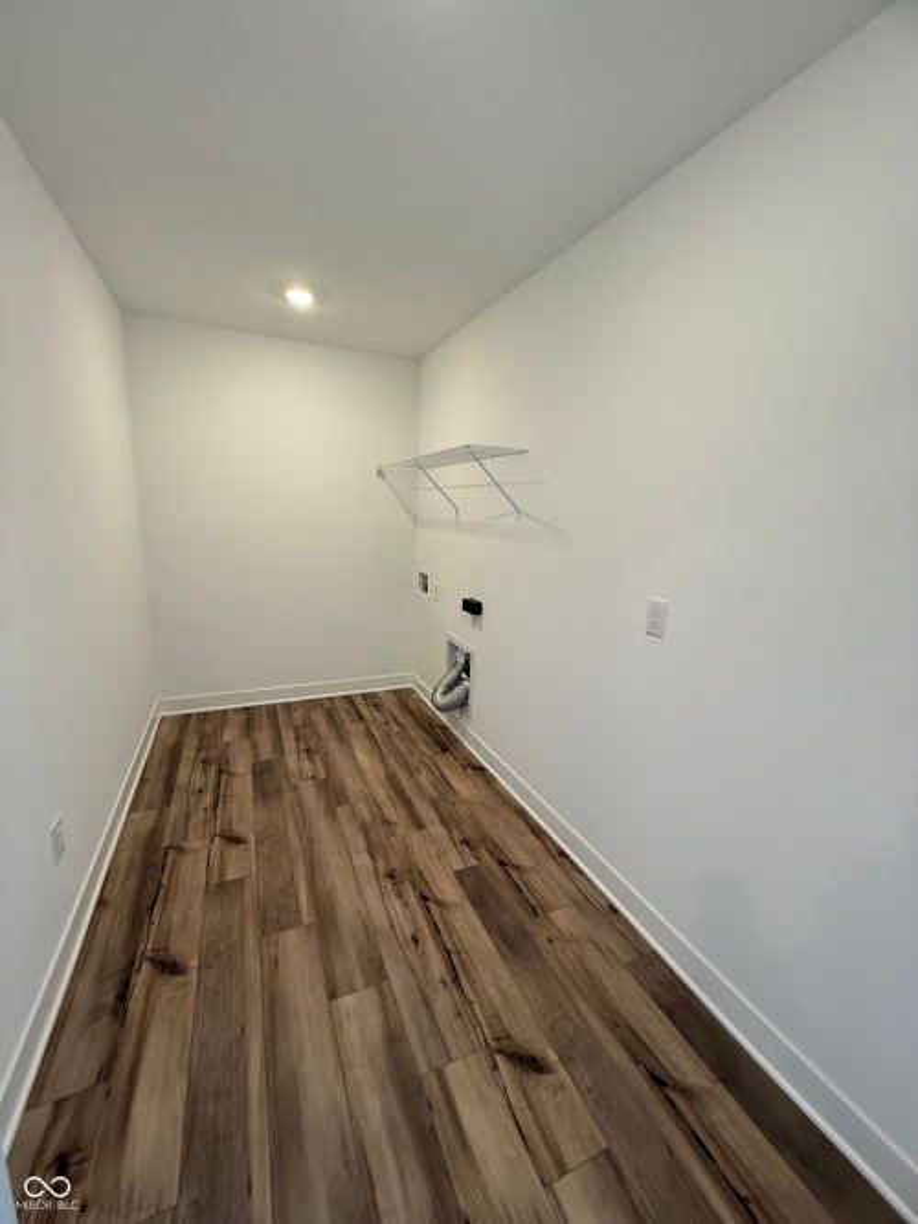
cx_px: 459
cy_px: 612
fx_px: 495
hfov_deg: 85.7
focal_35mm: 14
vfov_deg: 102.1
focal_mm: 2.22
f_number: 2.2
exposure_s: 1/120
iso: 250
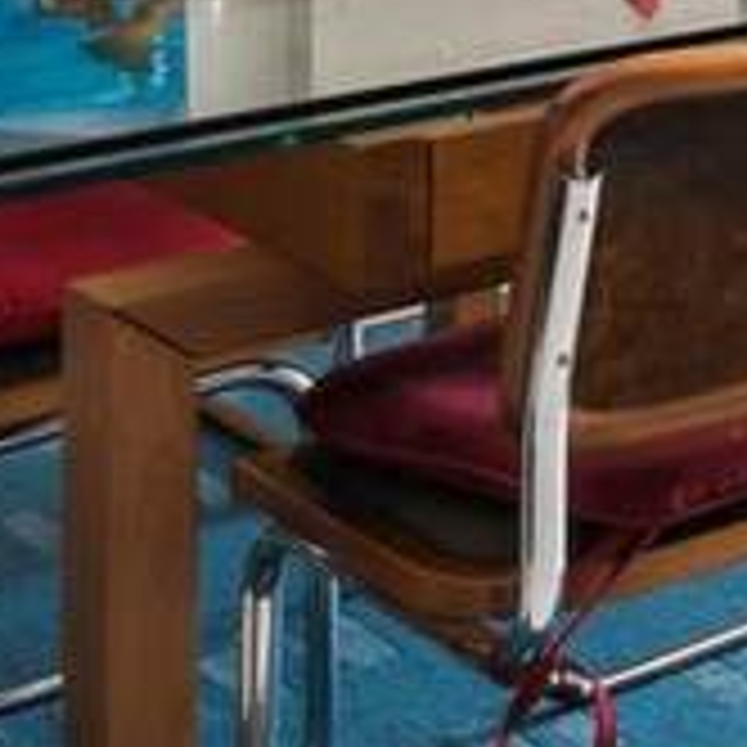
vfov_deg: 17.2
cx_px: 1984
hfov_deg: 12.6
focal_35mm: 92
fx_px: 2246
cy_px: -349
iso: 200
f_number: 10
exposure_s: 1/40
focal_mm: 14
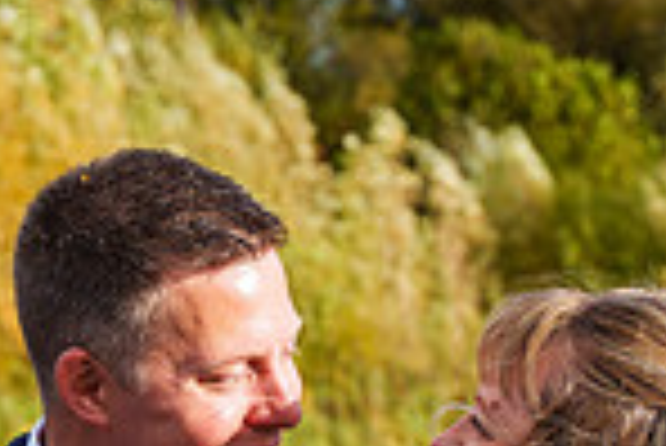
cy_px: 652
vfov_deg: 6.2
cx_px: 391
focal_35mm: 219
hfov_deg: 9.4
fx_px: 4055
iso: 250
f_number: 4.5
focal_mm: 47
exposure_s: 1/2000
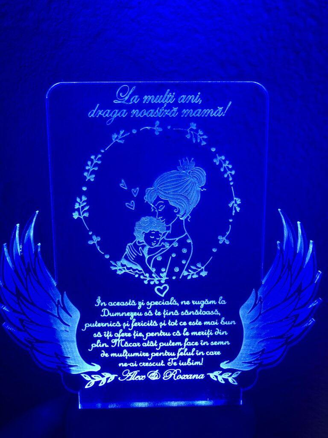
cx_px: 164
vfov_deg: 63.4
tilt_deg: -18.9
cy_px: 219
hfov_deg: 49.7
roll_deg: -0.8
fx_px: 354
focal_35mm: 28
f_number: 1.8
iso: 40
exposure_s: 1/15
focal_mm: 3.99
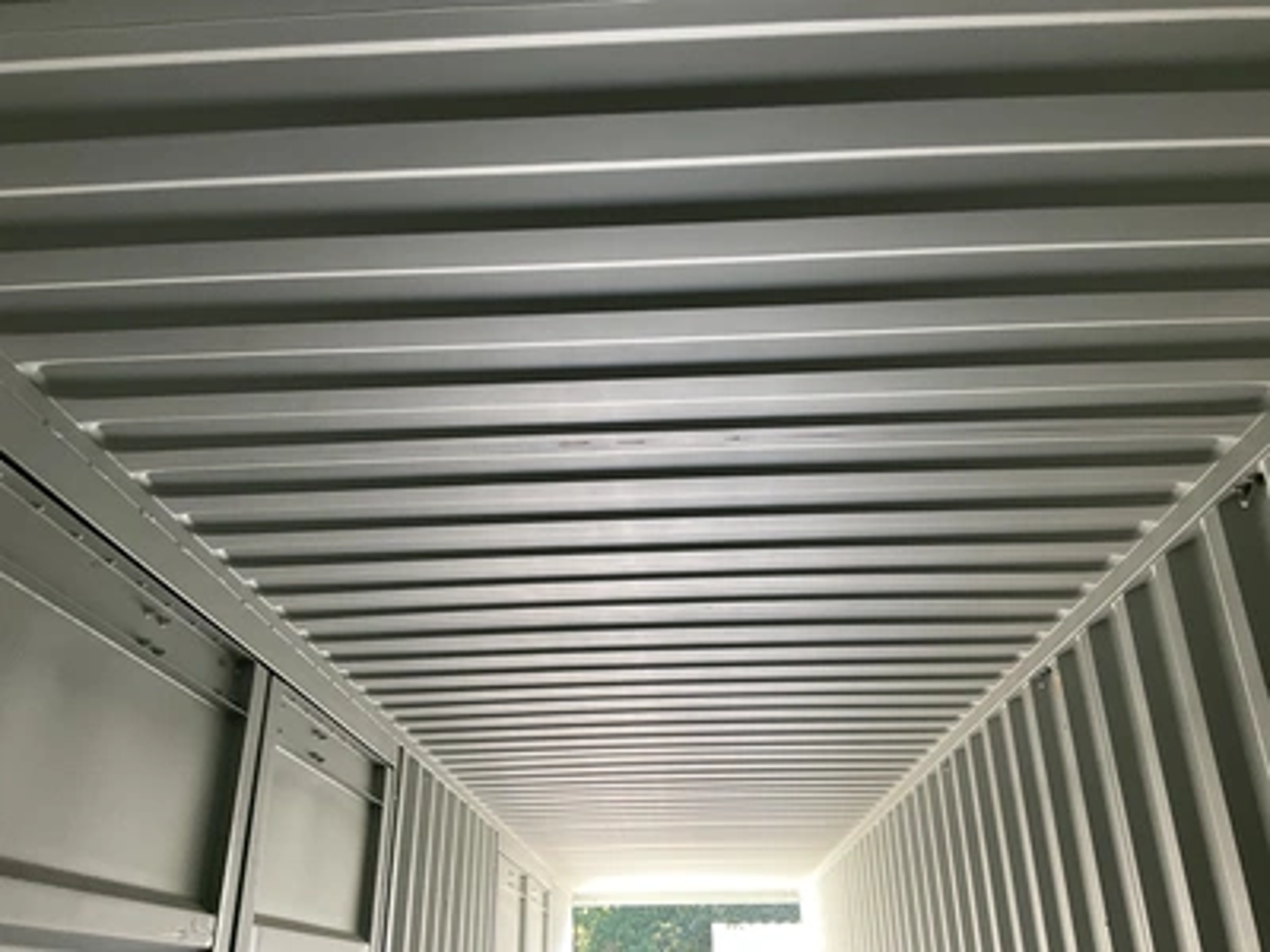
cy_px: 476
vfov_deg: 48.2
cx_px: 635
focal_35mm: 29
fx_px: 1064
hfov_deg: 61.7
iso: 64
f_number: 1.8
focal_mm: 3
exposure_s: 1/80
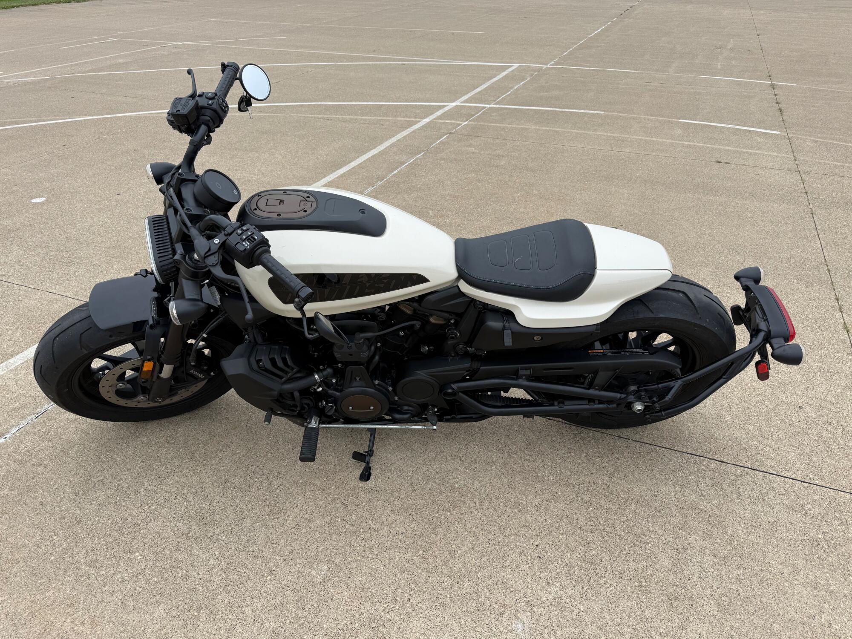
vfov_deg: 56.8
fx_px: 591
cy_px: 320
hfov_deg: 71.6
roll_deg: -1.6
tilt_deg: -31.9
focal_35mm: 24
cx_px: 426
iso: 80
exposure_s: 1/1337
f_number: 1.78
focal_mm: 6.76
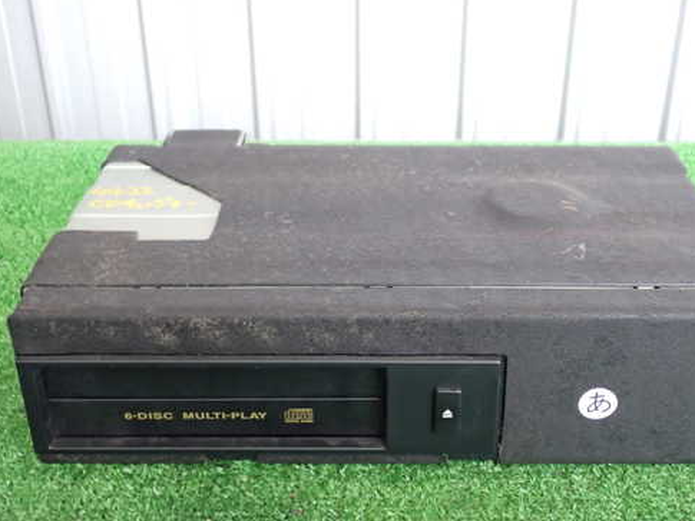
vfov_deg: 30.9
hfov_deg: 40.3
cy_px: 282
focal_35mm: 47
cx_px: 398
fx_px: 944
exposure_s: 1/40
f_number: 2.7
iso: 500
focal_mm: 6.83
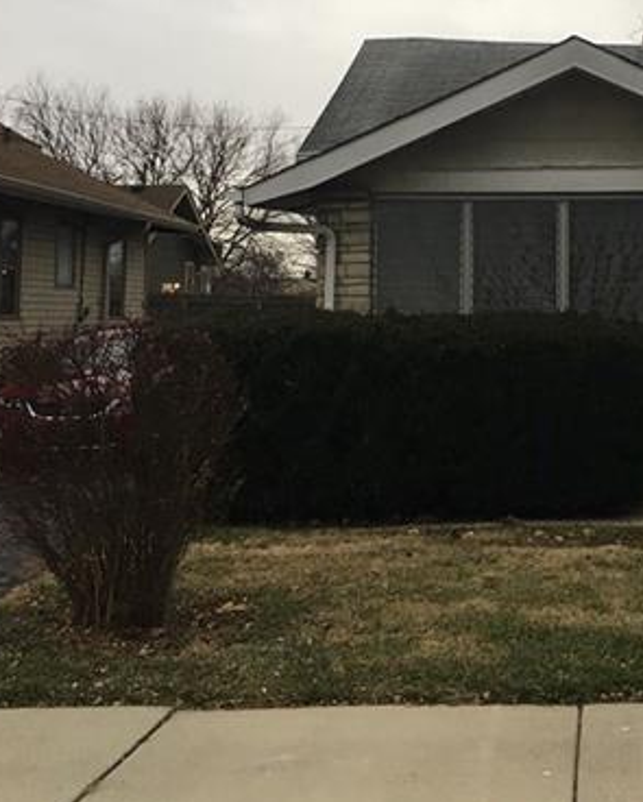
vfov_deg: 31.4
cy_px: 205
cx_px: 595
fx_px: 1402
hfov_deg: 25.0
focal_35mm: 59
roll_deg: +0.5
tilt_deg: +3.7
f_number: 2.2
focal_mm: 4.15
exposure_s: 1/40
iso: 25
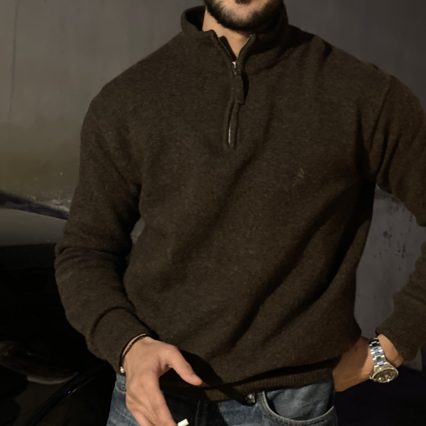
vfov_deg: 19.4
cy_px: 126
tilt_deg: -4.0
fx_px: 1239
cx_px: 246
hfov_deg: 19.5
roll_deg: -2.3
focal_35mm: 89
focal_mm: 7.5
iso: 500
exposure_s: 1/14
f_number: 2.2
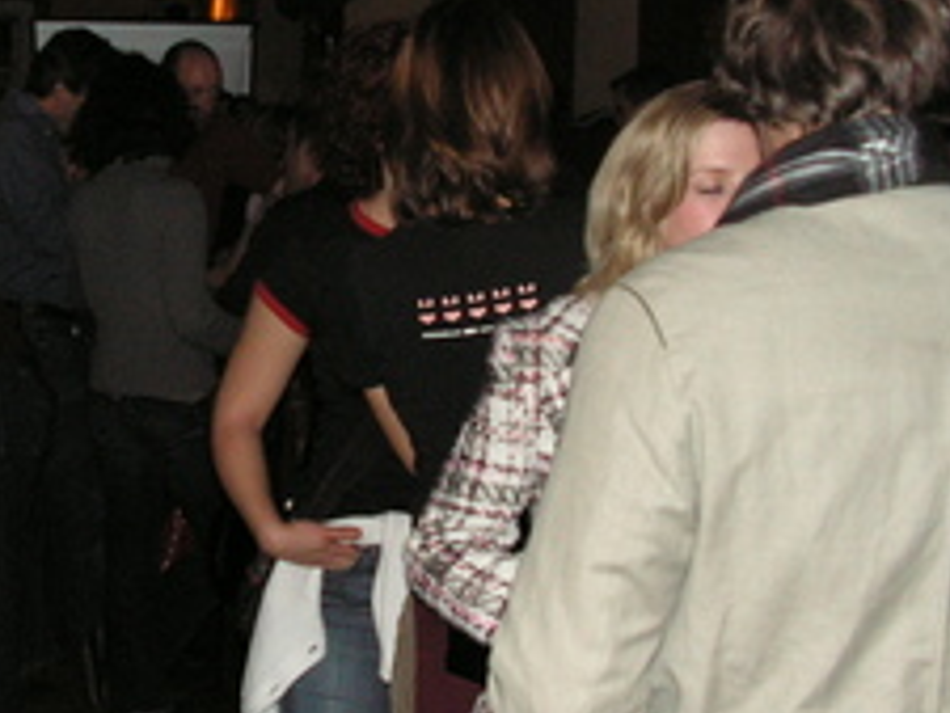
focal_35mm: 64
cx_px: 397
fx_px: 1757
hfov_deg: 30.2
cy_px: 316
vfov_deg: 22.9
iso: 160
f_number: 3.2
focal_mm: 6
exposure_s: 1/40
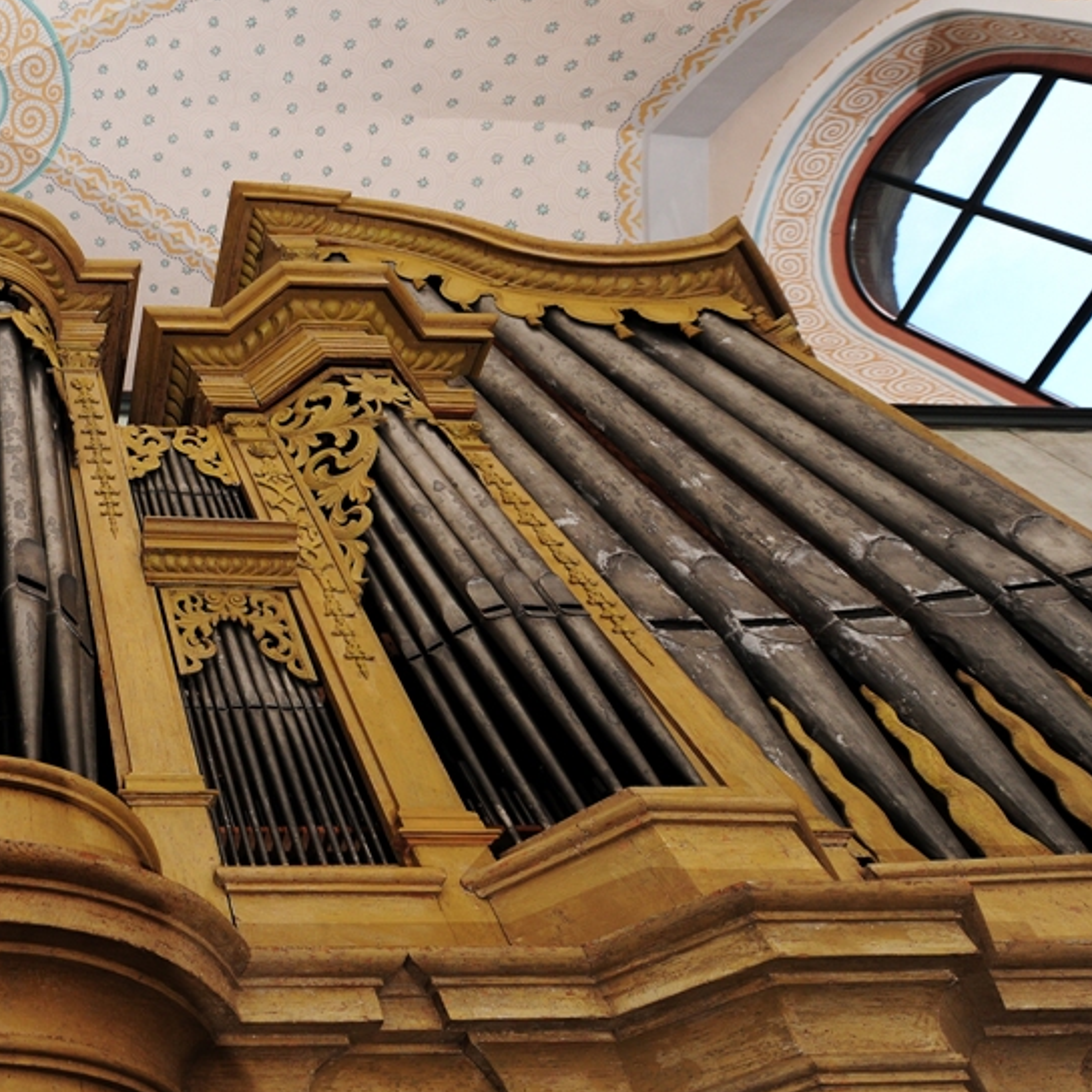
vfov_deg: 62.9
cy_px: 532
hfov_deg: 48.9
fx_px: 892
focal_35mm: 25
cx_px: -47
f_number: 5.6
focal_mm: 14
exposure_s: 1/15
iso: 320
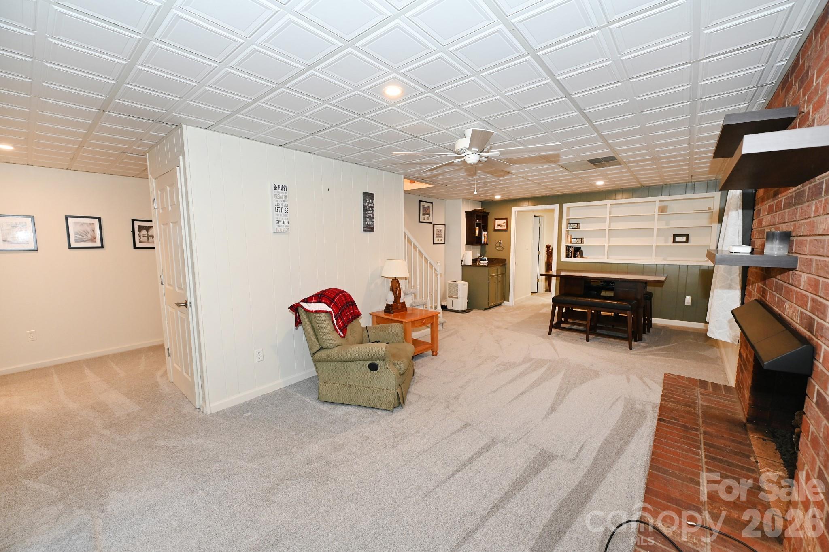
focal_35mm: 14
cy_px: 276
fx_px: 322
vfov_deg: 81.1
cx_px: 414
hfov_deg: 104.3
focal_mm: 14
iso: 800
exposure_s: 1/60
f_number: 4
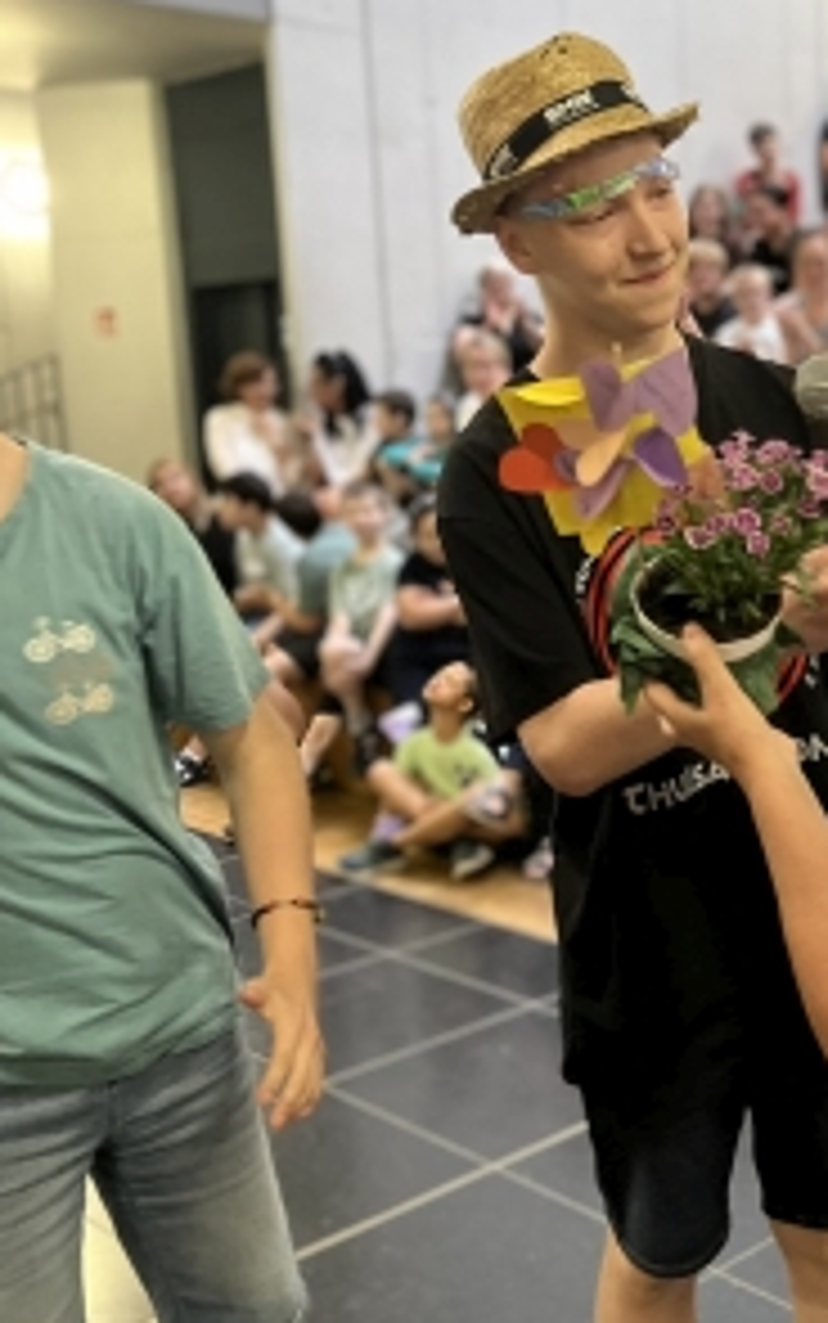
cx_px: 806
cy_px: 698
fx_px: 1623
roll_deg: -1.2
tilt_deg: -12.5
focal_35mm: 45
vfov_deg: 44.3
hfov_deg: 27.2
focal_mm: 5.1
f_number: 1.6
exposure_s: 1/50
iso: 200
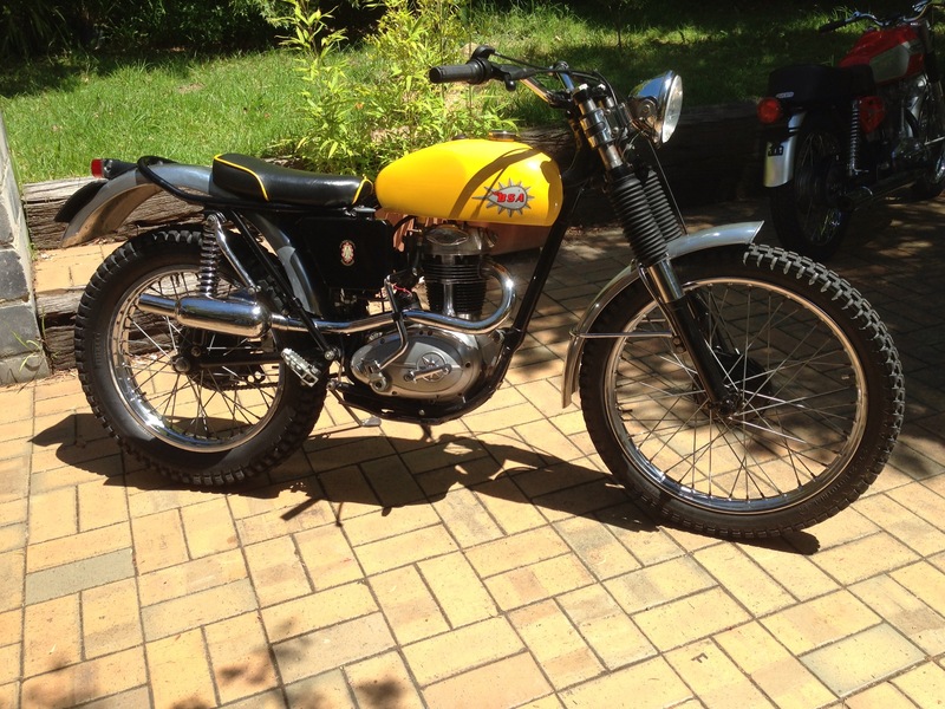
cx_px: 472
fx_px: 901
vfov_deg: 42.9
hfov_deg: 55.4
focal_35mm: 33
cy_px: 354
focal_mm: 4.13
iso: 50
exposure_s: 1/889
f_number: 2.4
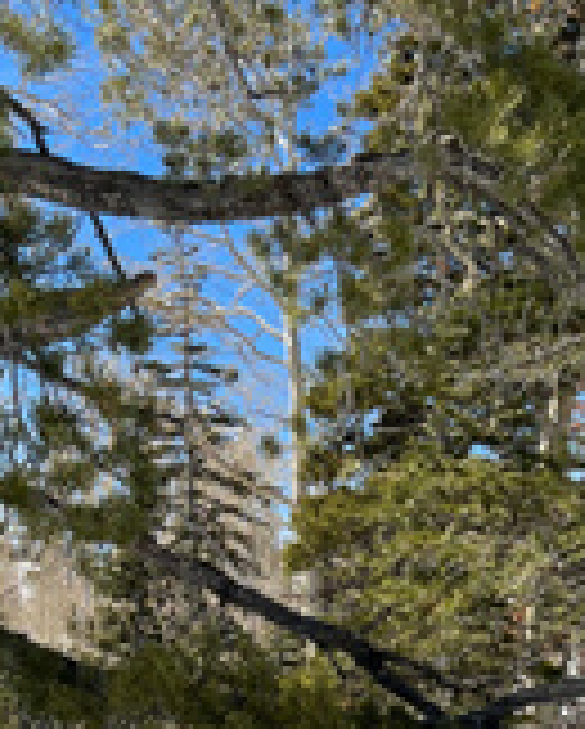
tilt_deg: -5.9
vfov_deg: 23.3
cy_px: 860
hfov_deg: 20.4
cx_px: 360
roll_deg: +0.4
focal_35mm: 75
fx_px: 1620
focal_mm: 5.7
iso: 50
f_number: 1.5
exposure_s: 1/2513
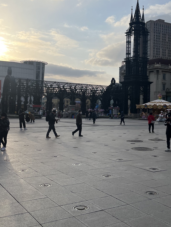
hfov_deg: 34.9
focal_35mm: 41
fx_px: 270
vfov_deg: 45.7
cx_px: 110
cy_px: 100
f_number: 1.6
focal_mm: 5.1
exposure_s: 1/4651
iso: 50
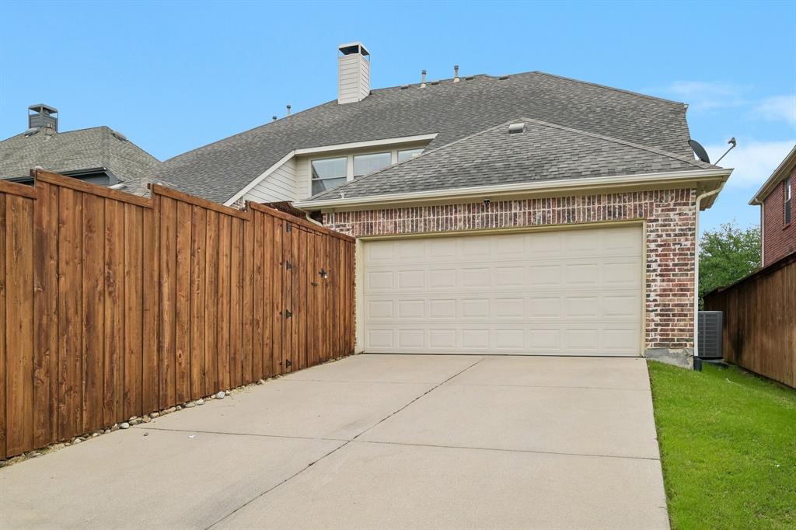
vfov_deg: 50.4
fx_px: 564
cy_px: 265
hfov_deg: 70.5
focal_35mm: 26
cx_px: 398
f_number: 8
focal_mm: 25.5
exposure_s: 1/200
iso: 400
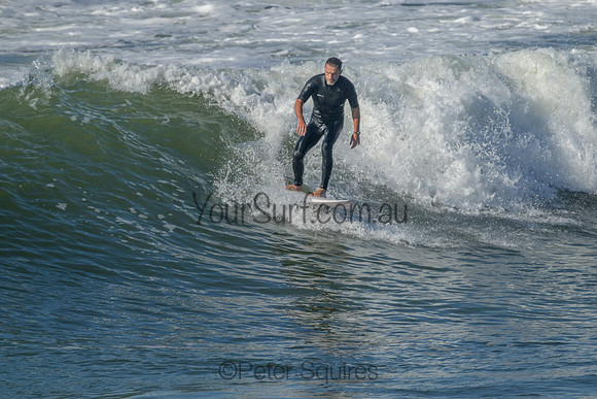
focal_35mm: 936
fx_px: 15532
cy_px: 182
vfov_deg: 1.5
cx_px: 349
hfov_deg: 2.2
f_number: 11
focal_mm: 800
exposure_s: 1/2000
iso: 560
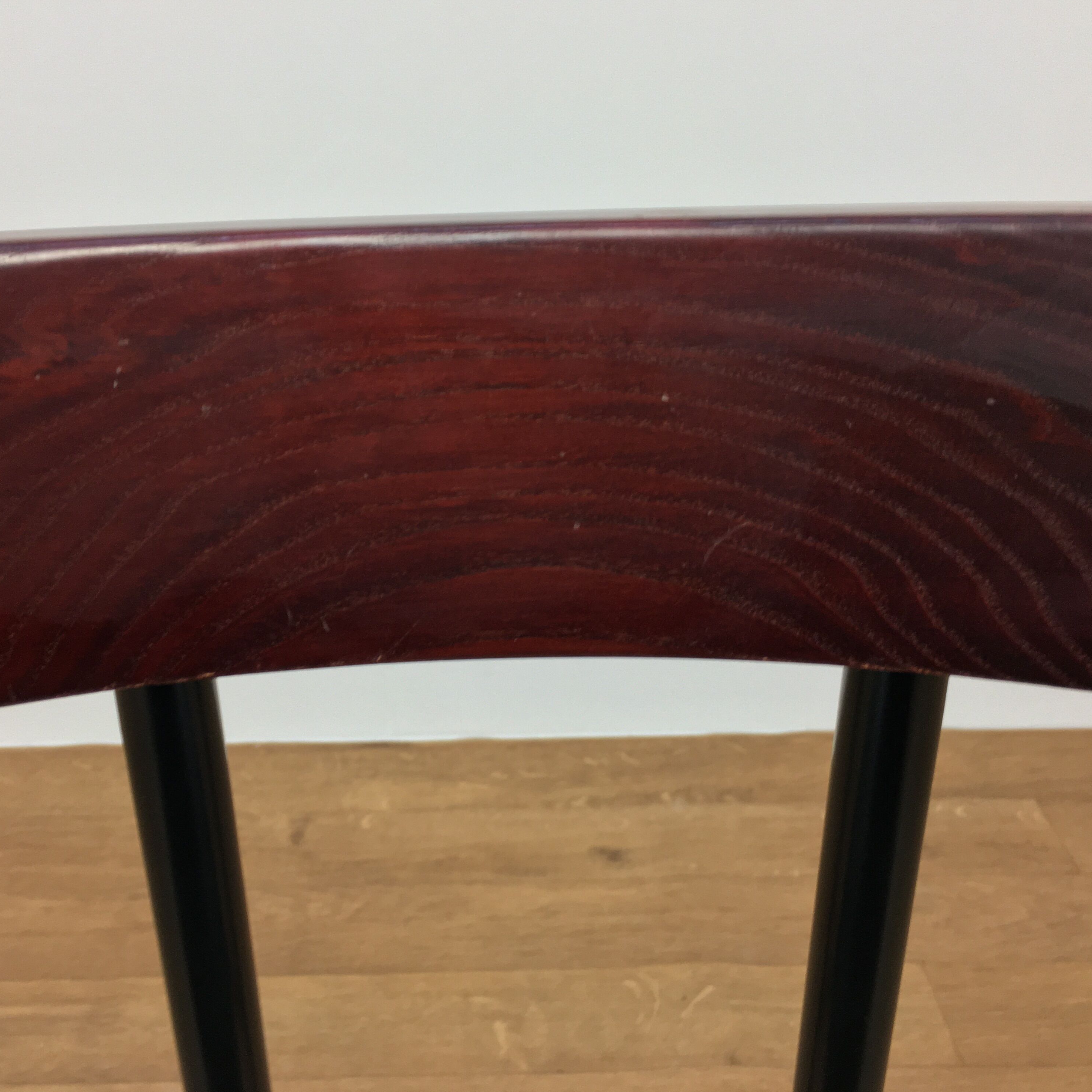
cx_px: 496
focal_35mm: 35
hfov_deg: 47.2
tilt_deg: -25.1
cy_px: 544
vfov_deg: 47.2
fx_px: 1249
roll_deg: -0.6
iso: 50
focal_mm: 4.15
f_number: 2.2
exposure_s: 1/33
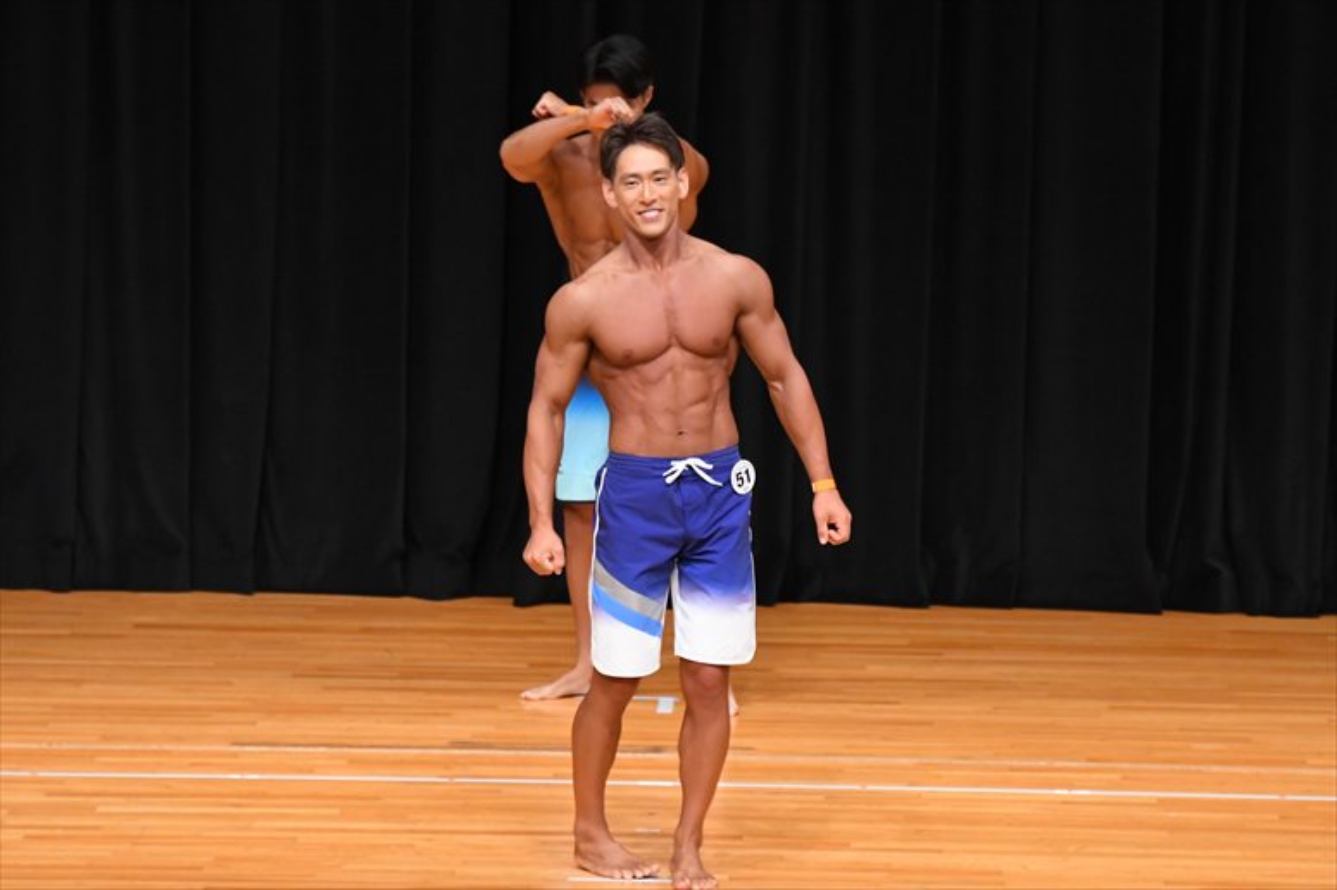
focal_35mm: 270
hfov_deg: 7.6
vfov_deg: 5.1
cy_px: 445
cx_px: 668
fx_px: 10023
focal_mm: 180
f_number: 5.6
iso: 4000
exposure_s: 1/400
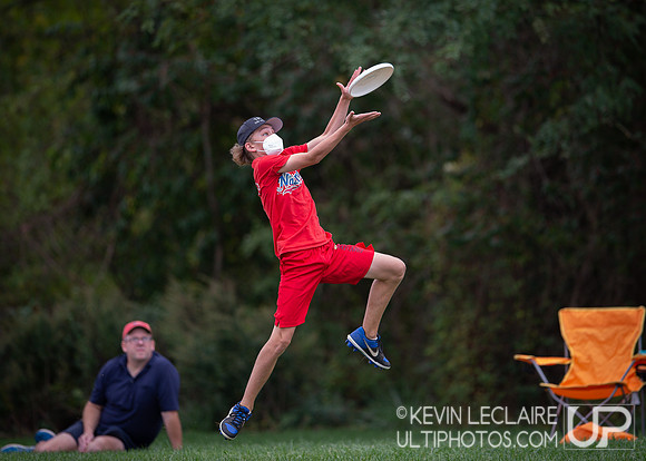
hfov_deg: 4.1
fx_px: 8918
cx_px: 313
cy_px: 194
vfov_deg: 3.0
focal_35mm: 486
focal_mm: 400
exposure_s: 1/800
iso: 800
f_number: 2.8
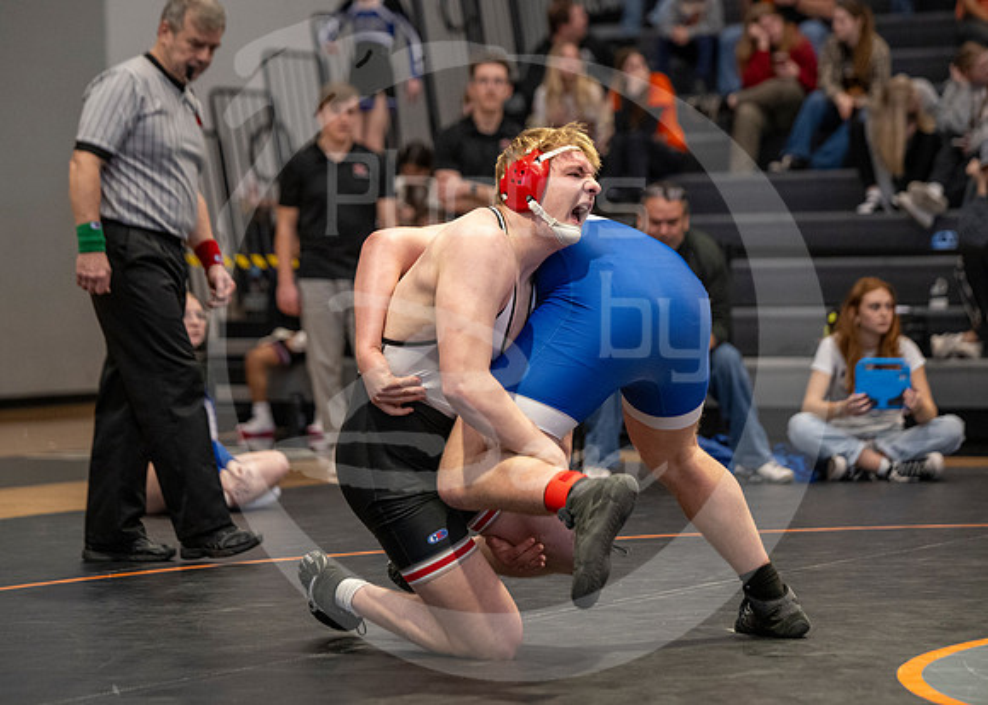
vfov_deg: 11.2
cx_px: 499
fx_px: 3584
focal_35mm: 128
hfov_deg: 15.7
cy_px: 382
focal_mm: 105
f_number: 2.8
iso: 3200
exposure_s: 1/1000
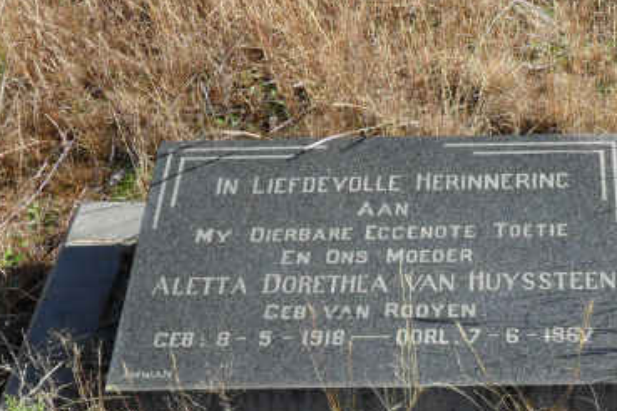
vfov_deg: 15.2
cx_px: 465
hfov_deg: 22.4
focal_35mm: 90
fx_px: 1542
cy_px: 285
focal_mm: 9.3
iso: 100
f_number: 5
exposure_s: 1/250
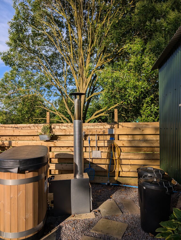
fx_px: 167
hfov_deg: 56.9
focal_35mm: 24
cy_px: 120
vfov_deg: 71.5
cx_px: 90
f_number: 1.68
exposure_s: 1/1418
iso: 20
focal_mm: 6.9
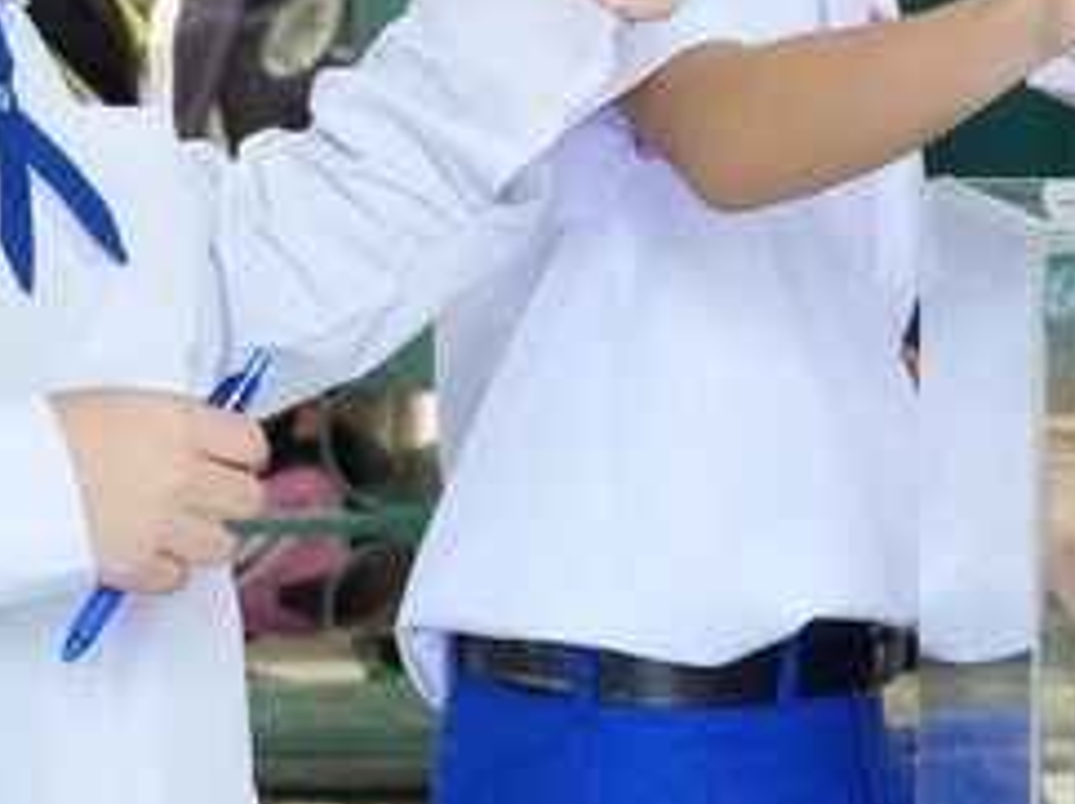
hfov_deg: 6.7
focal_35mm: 295
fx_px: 9152
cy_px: 53
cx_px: 1393
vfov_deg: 5.0
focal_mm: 44
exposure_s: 1/320
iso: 8000
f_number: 5
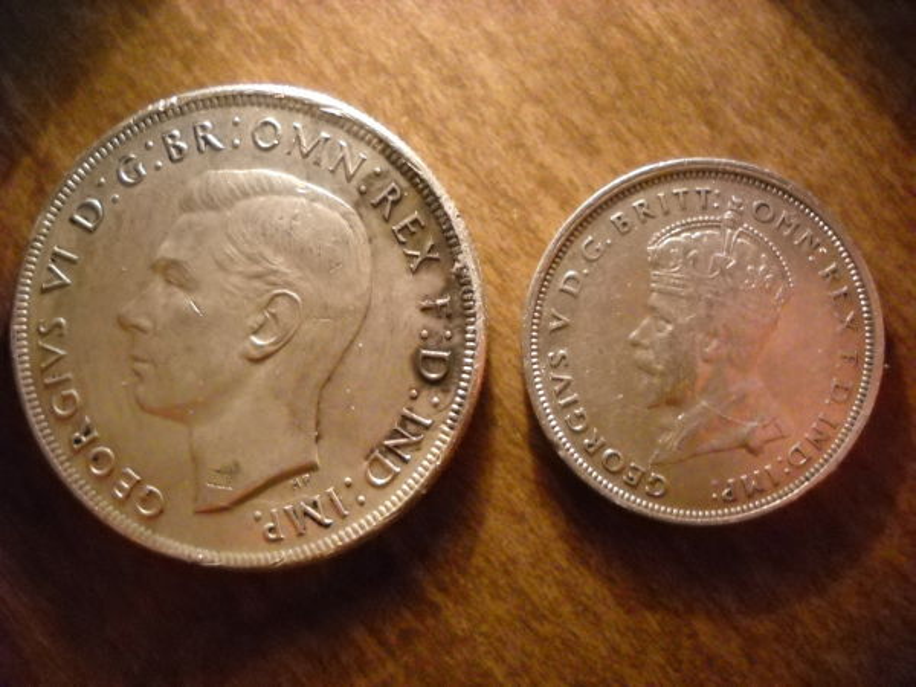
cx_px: 458
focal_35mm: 41
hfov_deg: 45.8
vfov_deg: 35.1
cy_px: 344
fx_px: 1085
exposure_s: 1/15
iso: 800
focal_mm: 6.72
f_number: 3.1
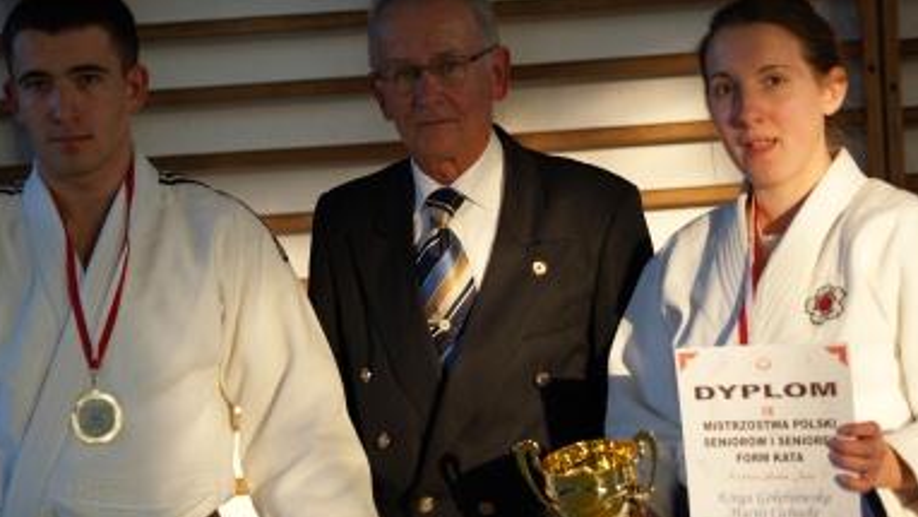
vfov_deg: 9.4
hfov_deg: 16.6
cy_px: 281
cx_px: 406
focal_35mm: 129
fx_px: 3141
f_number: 4
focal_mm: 70
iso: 250
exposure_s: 1/125
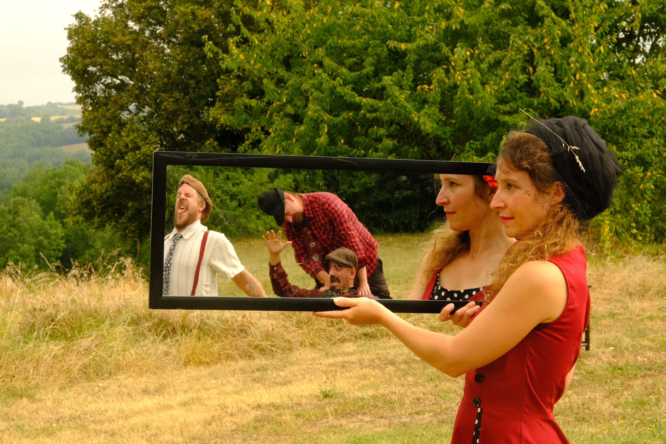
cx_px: 333
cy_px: 222
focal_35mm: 83
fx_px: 1535
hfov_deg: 24.5
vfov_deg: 16.5
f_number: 14
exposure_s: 1/400
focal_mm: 55
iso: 2000
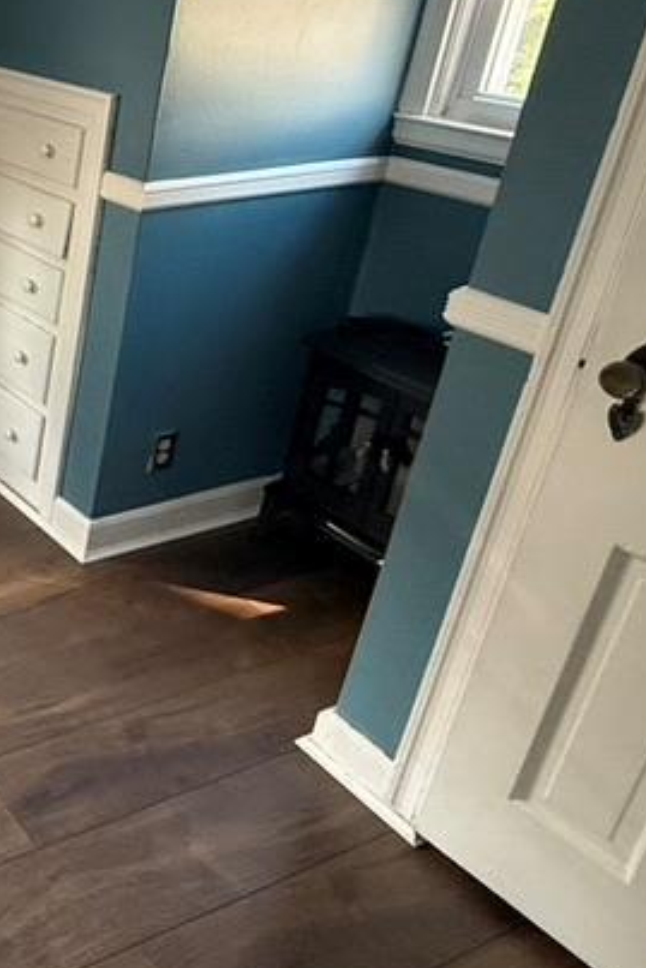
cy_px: 312
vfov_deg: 50.8
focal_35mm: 37
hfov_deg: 27.2
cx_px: -281
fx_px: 995
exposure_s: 1/60
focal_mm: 2.22
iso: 320
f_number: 2.2
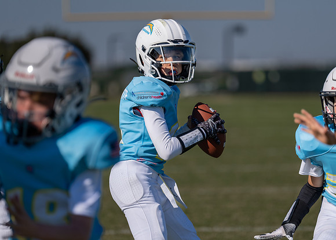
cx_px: 196
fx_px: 2098
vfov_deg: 6.5
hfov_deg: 9.2
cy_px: 134
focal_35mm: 220
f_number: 2.8
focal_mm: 175
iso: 100
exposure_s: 1/4000
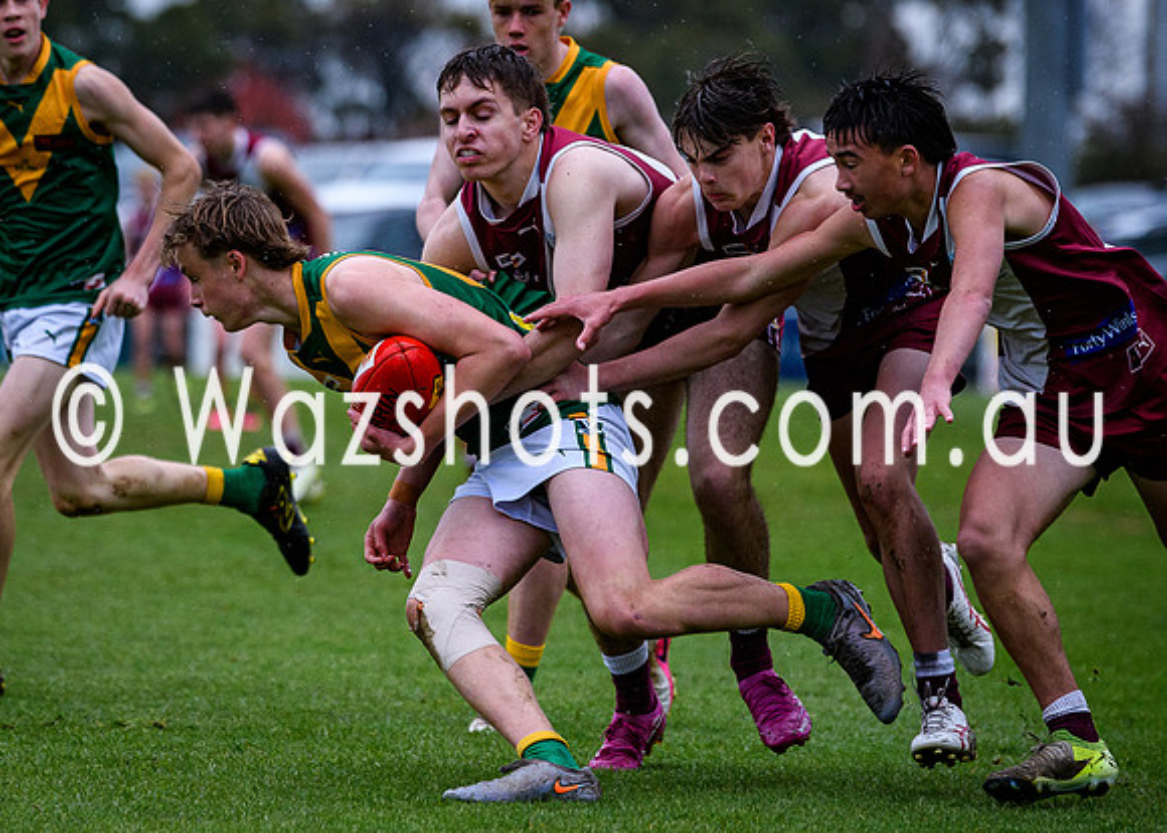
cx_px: 325
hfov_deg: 6.1
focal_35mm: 328
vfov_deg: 4.4
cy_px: 310
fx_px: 10876
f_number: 2.8
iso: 720
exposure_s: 1/2500
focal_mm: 155
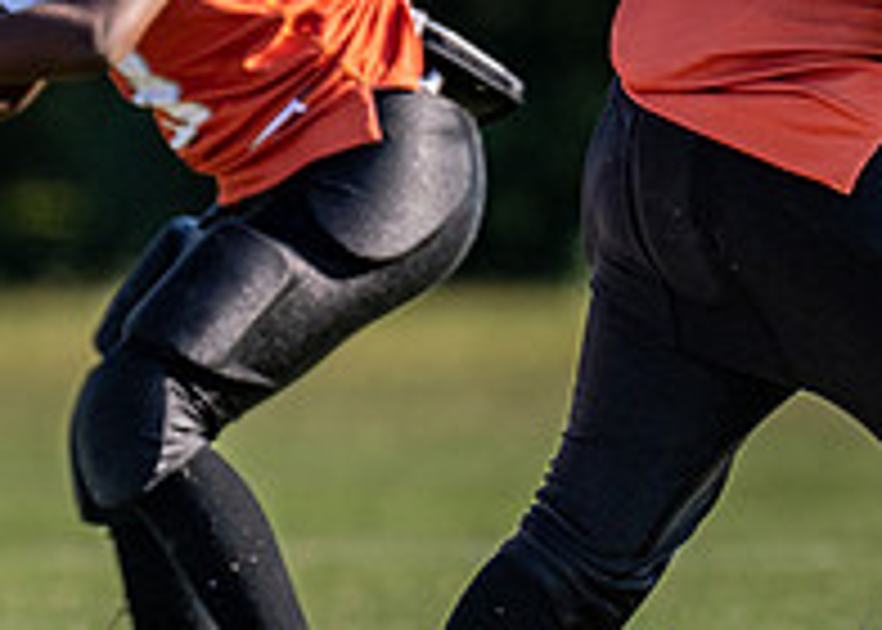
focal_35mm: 1084
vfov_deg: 1.3
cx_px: -47
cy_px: 155
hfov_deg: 1.9
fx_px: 27154
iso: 160
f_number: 2.8
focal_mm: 200
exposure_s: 1/3200
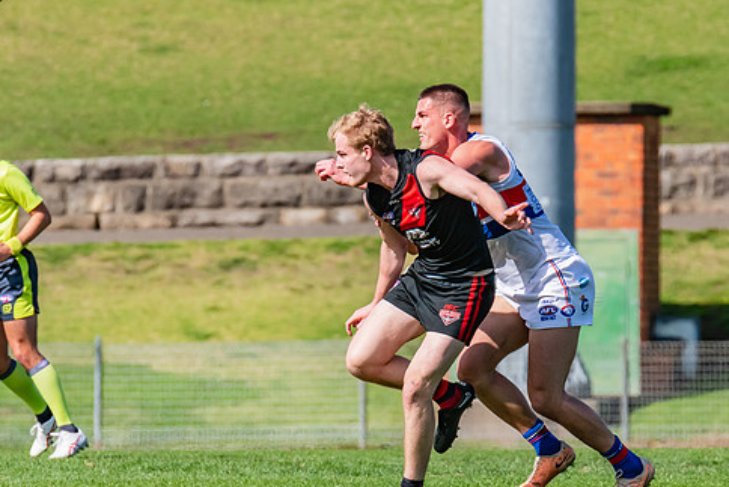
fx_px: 16893
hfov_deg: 2.5
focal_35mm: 834
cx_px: 303
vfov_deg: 1.6
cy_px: 275
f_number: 10
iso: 800
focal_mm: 420
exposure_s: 1/1600
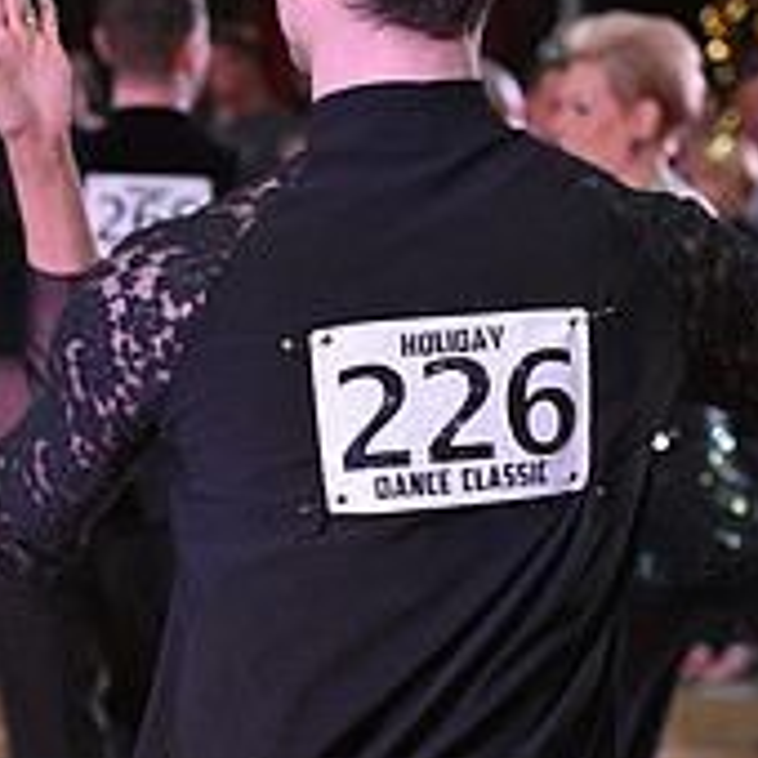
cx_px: -74
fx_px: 6194
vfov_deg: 7.0
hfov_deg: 7.0
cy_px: 910
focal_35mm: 250
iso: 2000
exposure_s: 1/320
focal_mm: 86
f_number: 5
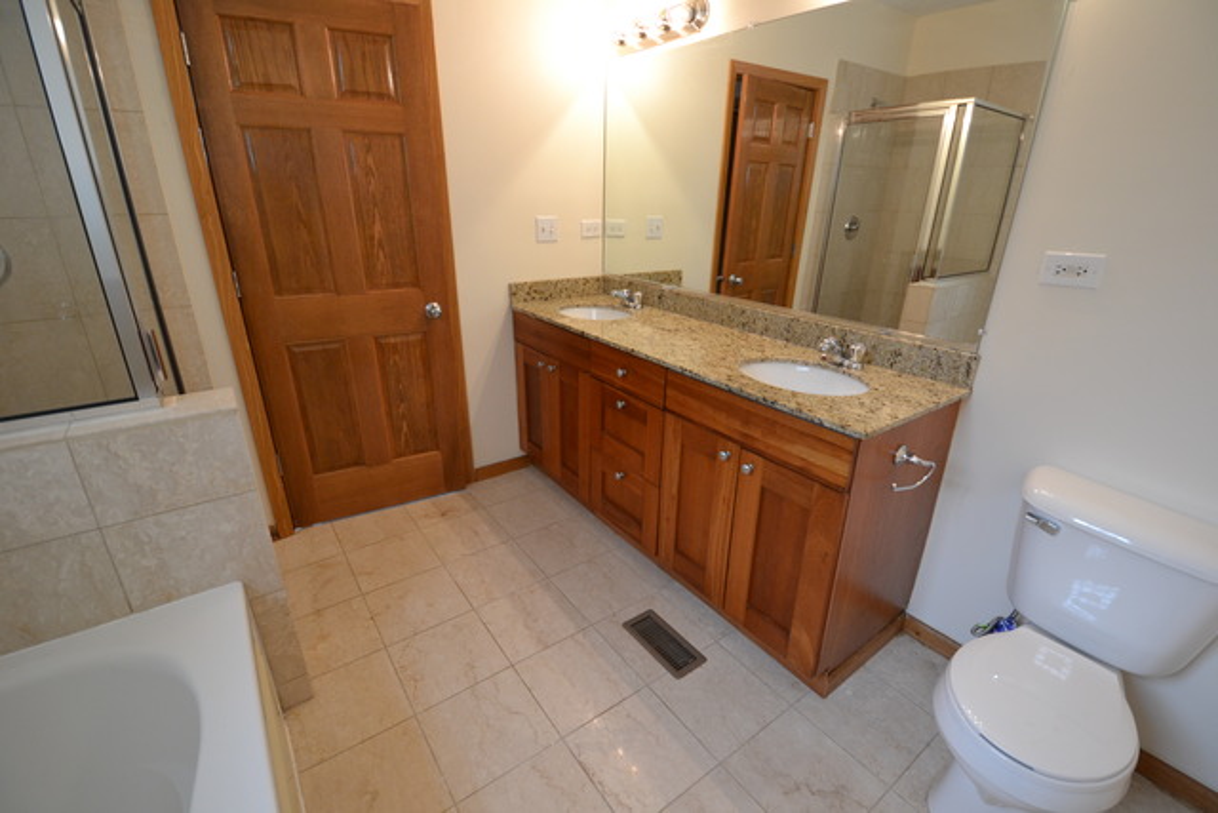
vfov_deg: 77.4
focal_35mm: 15
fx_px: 508
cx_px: 609
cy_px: 406
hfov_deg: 100.4
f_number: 3.5
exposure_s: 1/60
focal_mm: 10
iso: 640
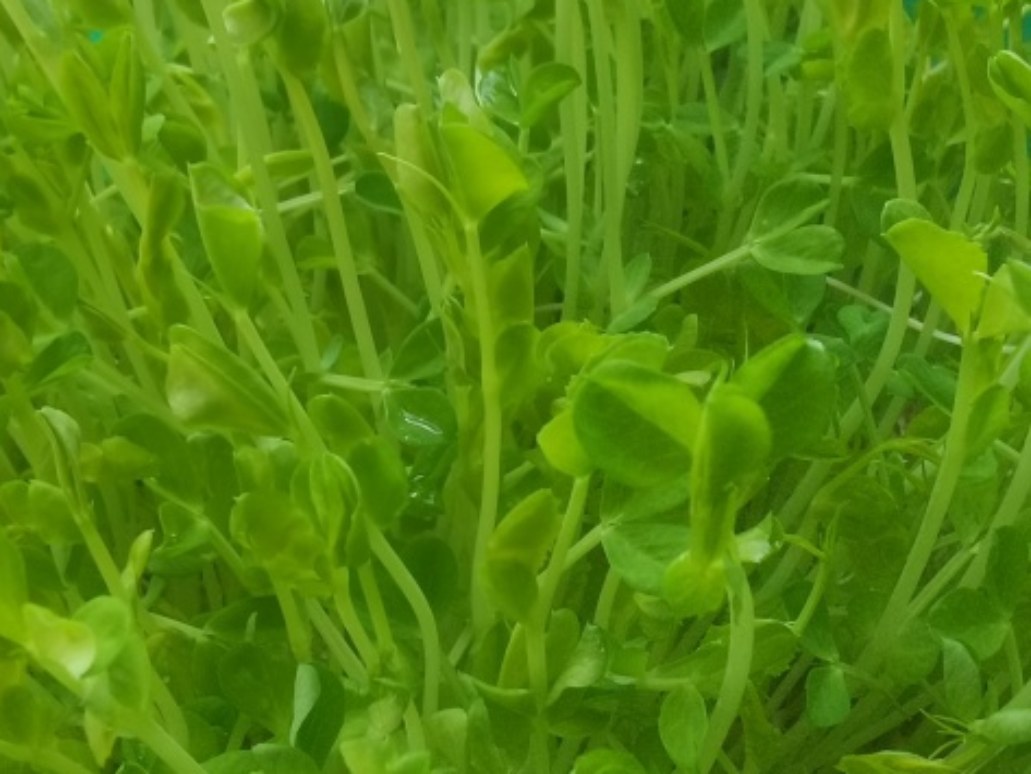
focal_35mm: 44
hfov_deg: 41.8
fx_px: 1311
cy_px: 419
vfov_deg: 32.9
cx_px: 277
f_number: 2.2
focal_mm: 2.26
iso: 80
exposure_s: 1/50
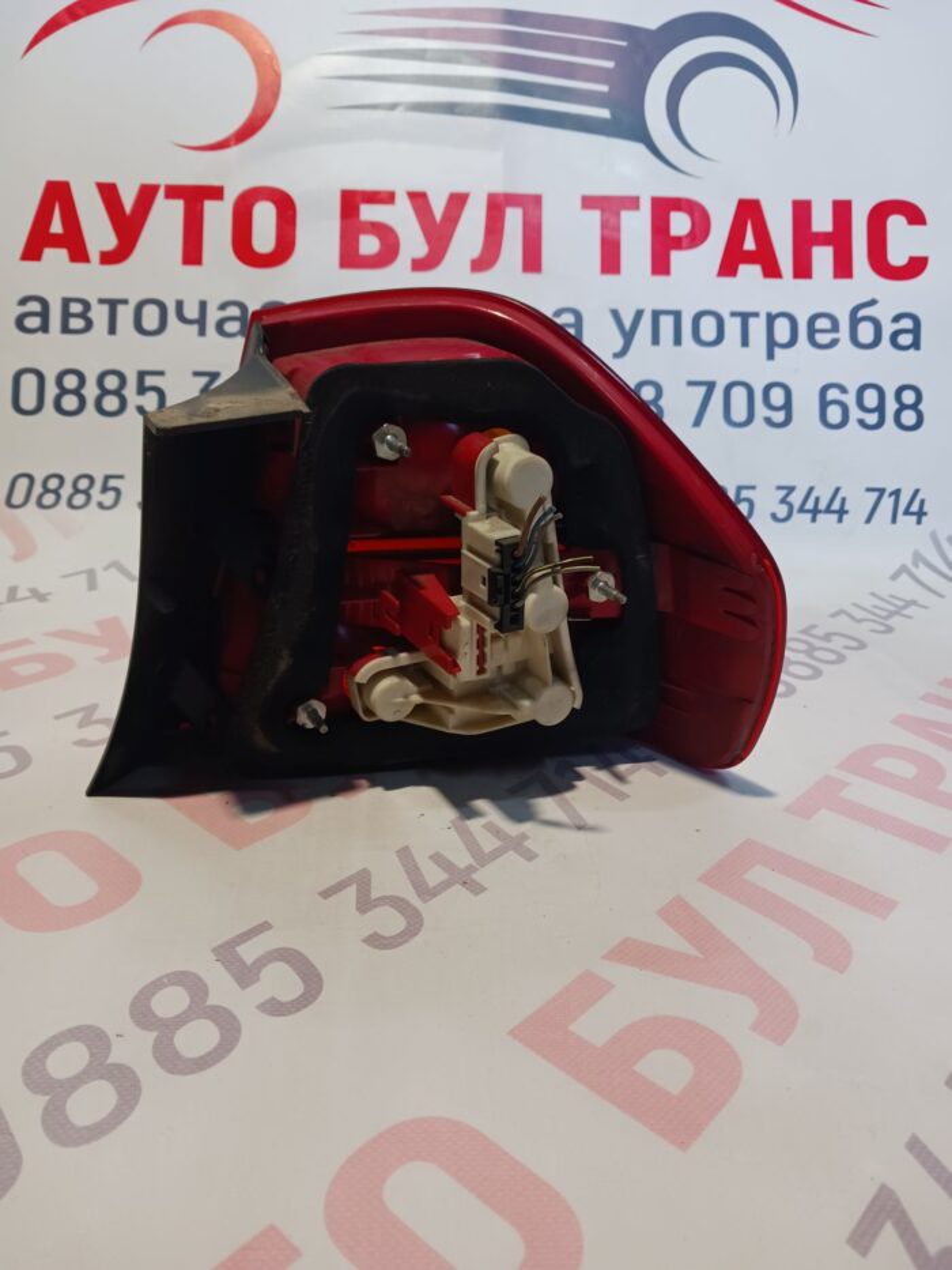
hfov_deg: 51.4
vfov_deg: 65.3
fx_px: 990
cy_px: 635
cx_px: 476
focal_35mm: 27
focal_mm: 4
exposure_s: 1/50
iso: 200
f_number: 1.8
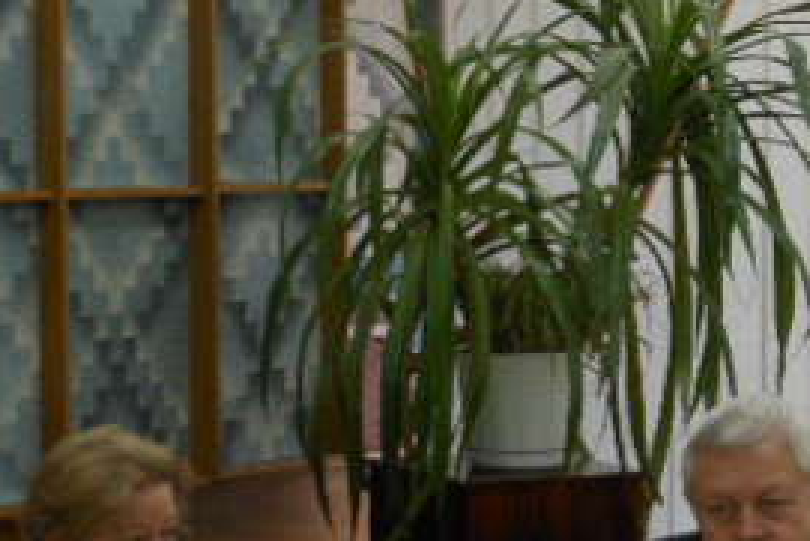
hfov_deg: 12.5
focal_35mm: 162
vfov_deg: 8.5
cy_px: 496
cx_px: 858
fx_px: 3647
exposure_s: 1/30
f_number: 4.3
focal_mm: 11.7
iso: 250
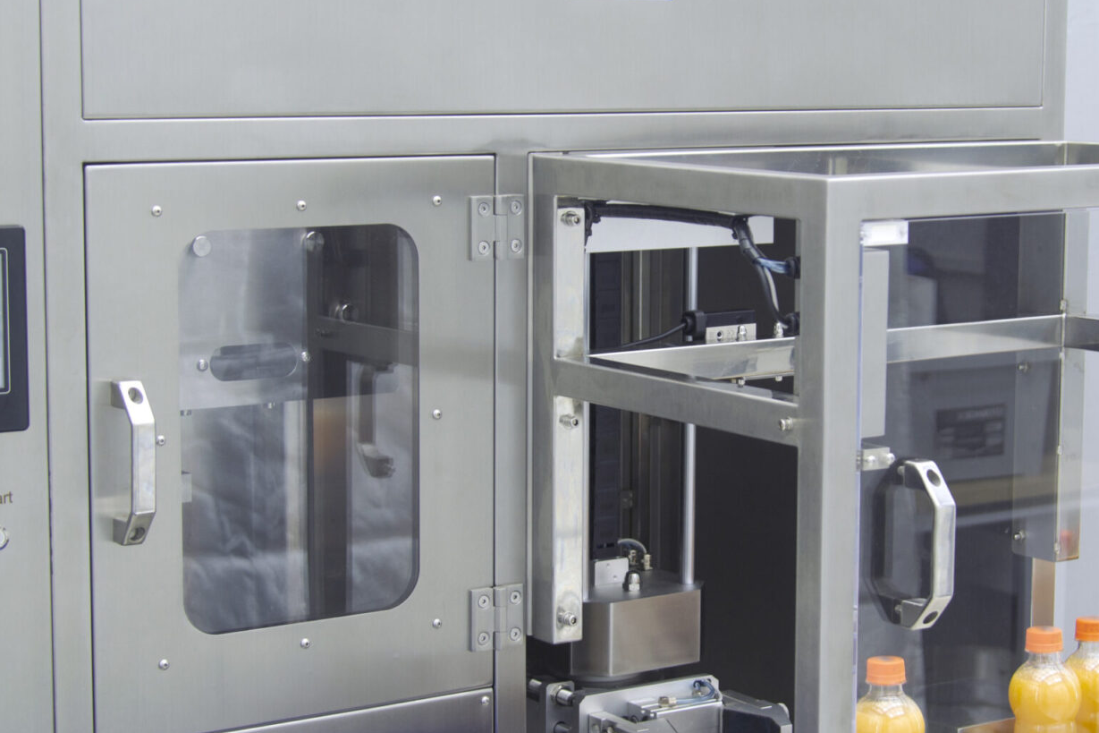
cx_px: 657
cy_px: 343
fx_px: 2442
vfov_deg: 17.1
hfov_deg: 25.3
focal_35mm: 80
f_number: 4.5
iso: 100
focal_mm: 32
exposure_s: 1/80
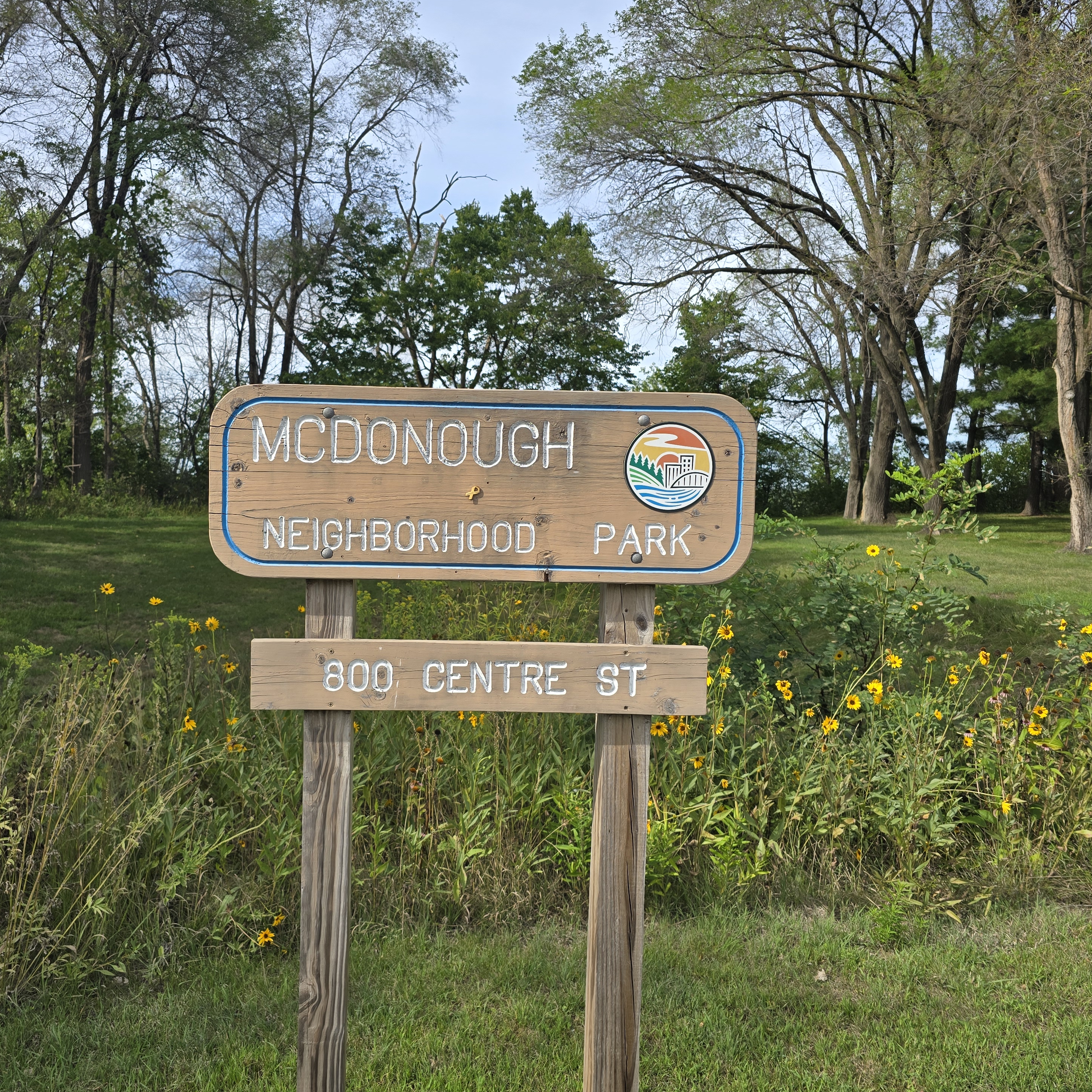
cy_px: 535
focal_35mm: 28
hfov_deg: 56.9
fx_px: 999
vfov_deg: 57.3
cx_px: 446
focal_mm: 6.3
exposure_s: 1/420
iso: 12
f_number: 1.7
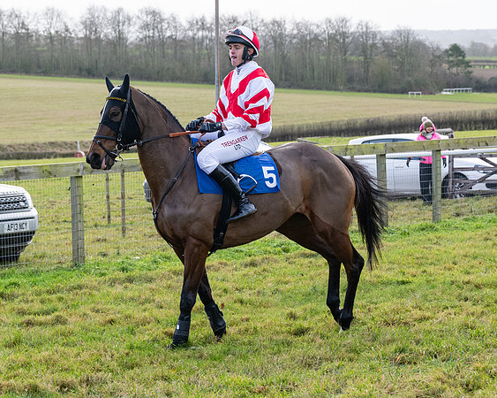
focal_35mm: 137
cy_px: 205
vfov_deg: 11.3
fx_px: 2015
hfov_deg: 14.1
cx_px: 240
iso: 800
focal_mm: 70
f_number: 5
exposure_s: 1/1000
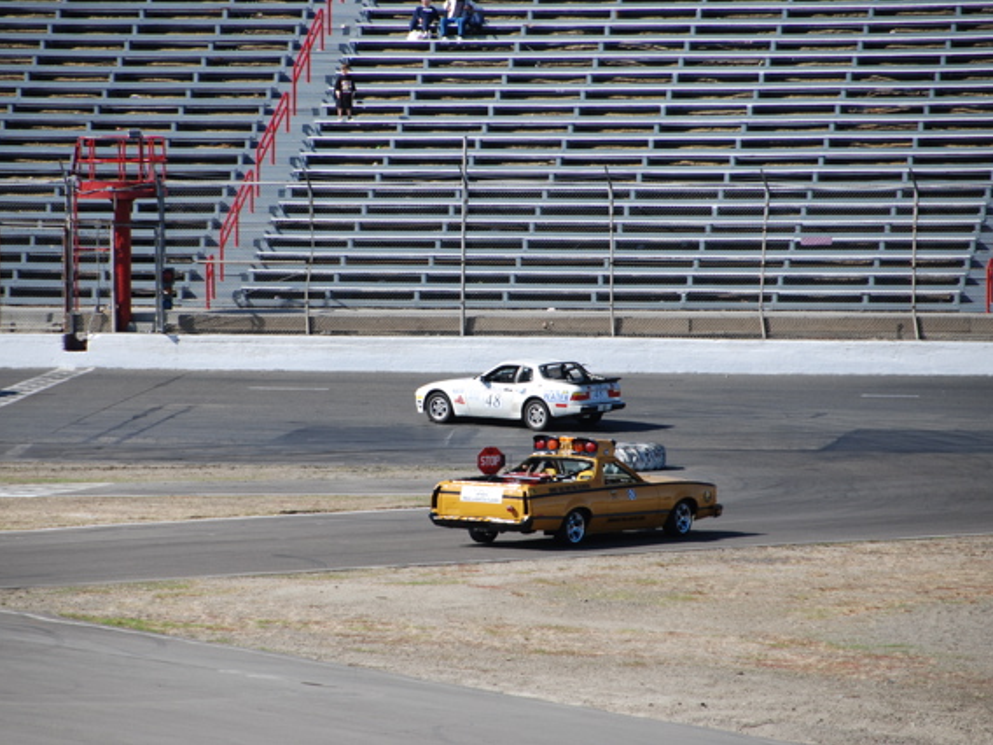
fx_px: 9323
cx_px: 468
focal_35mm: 325
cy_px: 372
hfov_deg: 6.1
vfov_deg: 4.6
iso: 200
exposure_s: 1/800
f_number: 5.6
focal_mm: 200
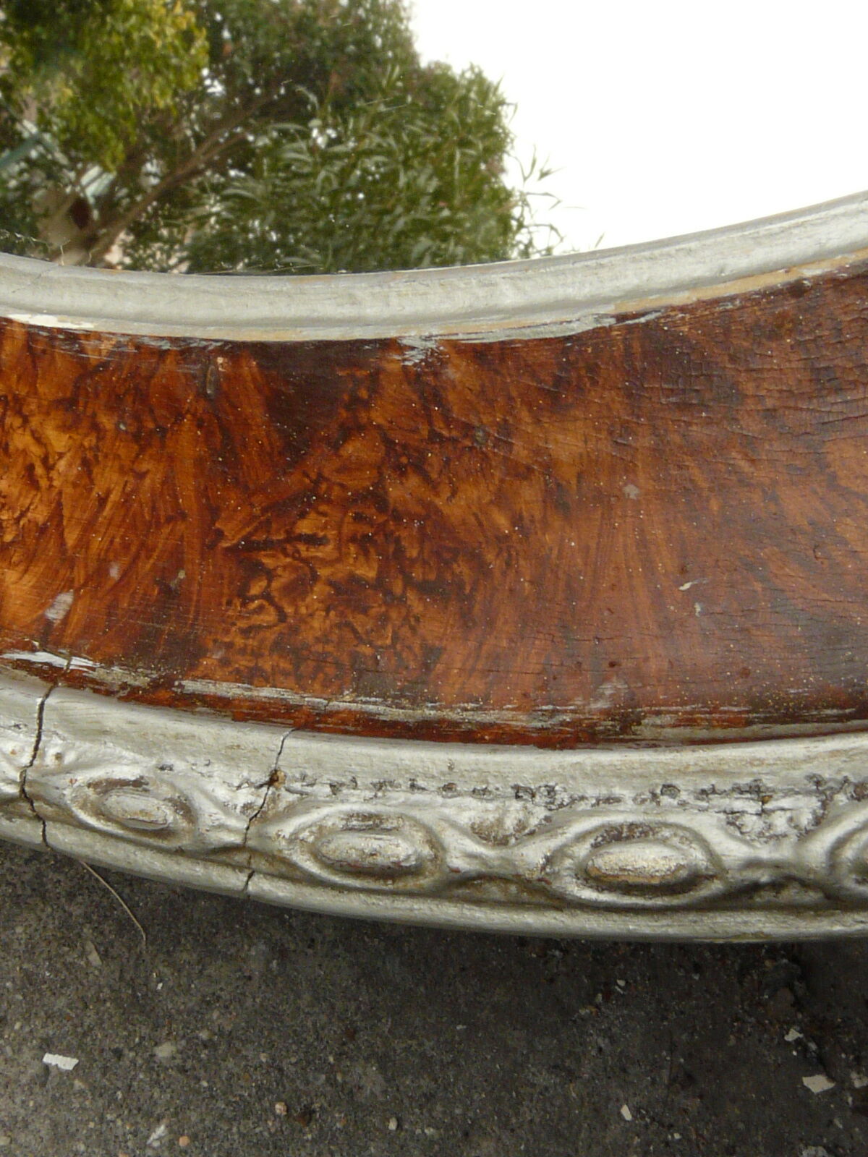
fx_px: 1538
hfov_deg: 31.5
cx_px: 434
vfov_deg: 41.2
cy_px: 578
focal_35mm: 46
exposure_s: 1/30
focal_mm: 4.7
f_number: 8
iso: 160
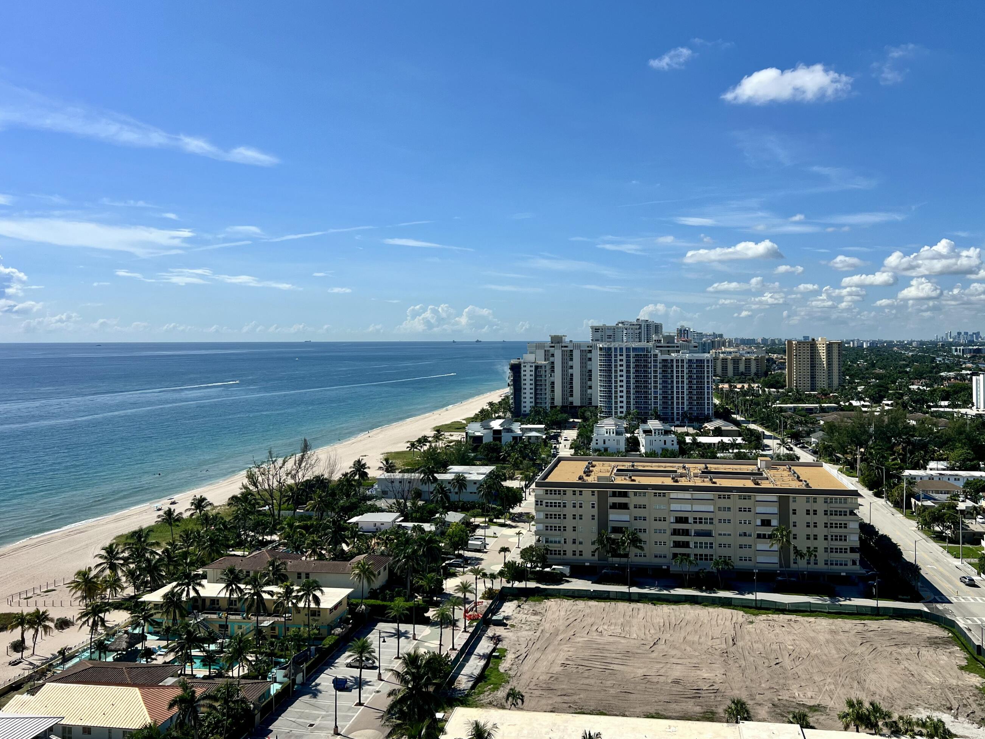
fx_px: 854
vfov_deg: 46.7
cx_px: 556
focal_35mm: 30
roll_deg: +1.1
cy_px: 317
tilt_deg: +0.5
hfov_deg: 59.8
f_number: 1.5
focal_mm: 5.7
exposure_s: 1/7463
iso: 50
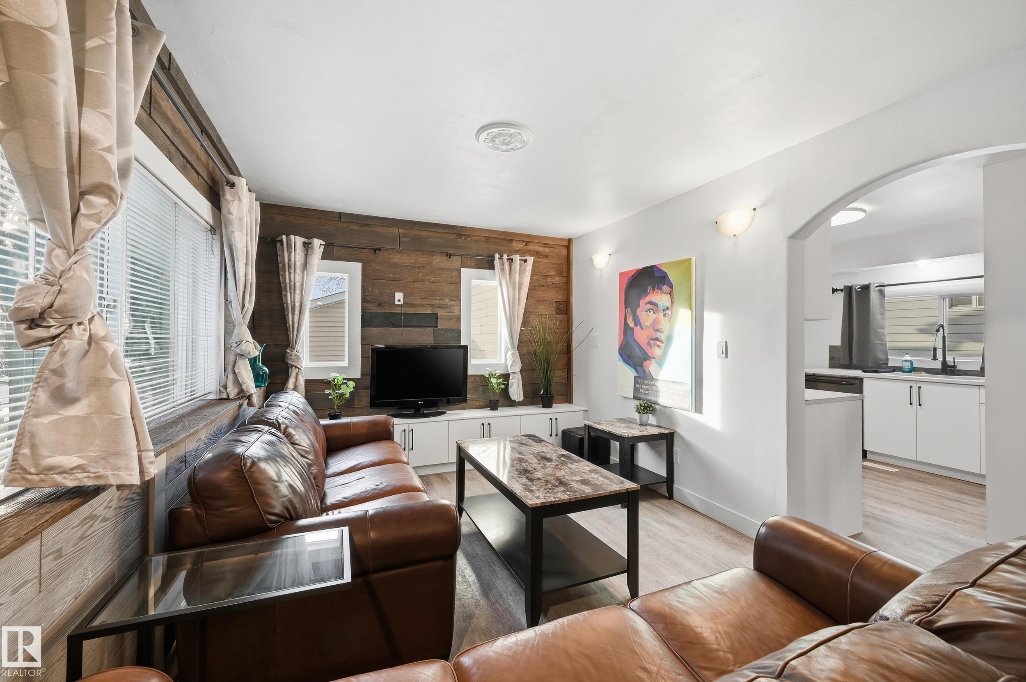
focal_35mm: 14
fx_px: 399
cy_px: 341
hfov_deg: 104.3
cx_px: 513
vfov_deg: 81.1
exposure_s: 1/50
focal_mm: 14
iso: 100
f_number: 8
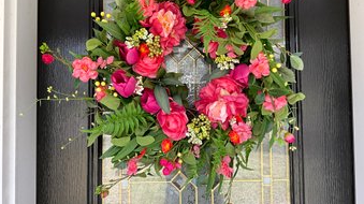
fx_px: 309
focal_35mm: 32
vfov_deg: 36.3
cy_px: 72
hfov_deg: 61.1
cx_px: 181
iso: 64
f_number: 1.8
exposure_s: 1/122
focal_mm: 3
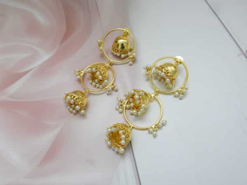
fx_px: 178
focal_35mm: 25
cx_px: 124
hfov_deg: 69.4
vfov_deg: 54.9
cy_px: 92
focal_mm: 4.5
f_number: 3.1
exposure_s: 1/30
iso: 280
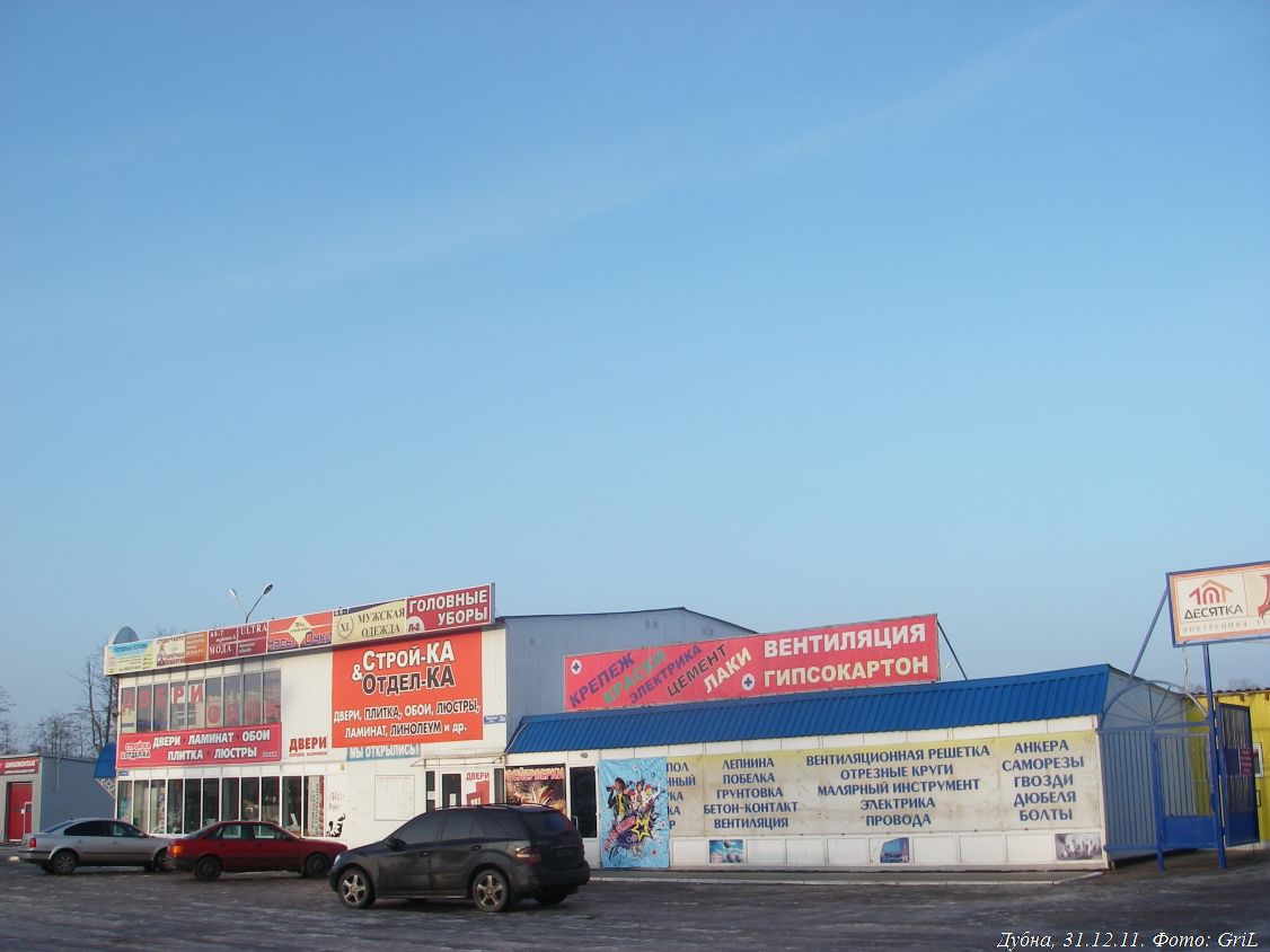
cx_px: 635
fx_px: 1394
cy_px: 476
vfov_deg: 37.7
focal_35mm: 38
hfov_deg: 49.0
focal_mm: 6.3
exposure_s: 1/100
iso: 64
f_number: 6.6
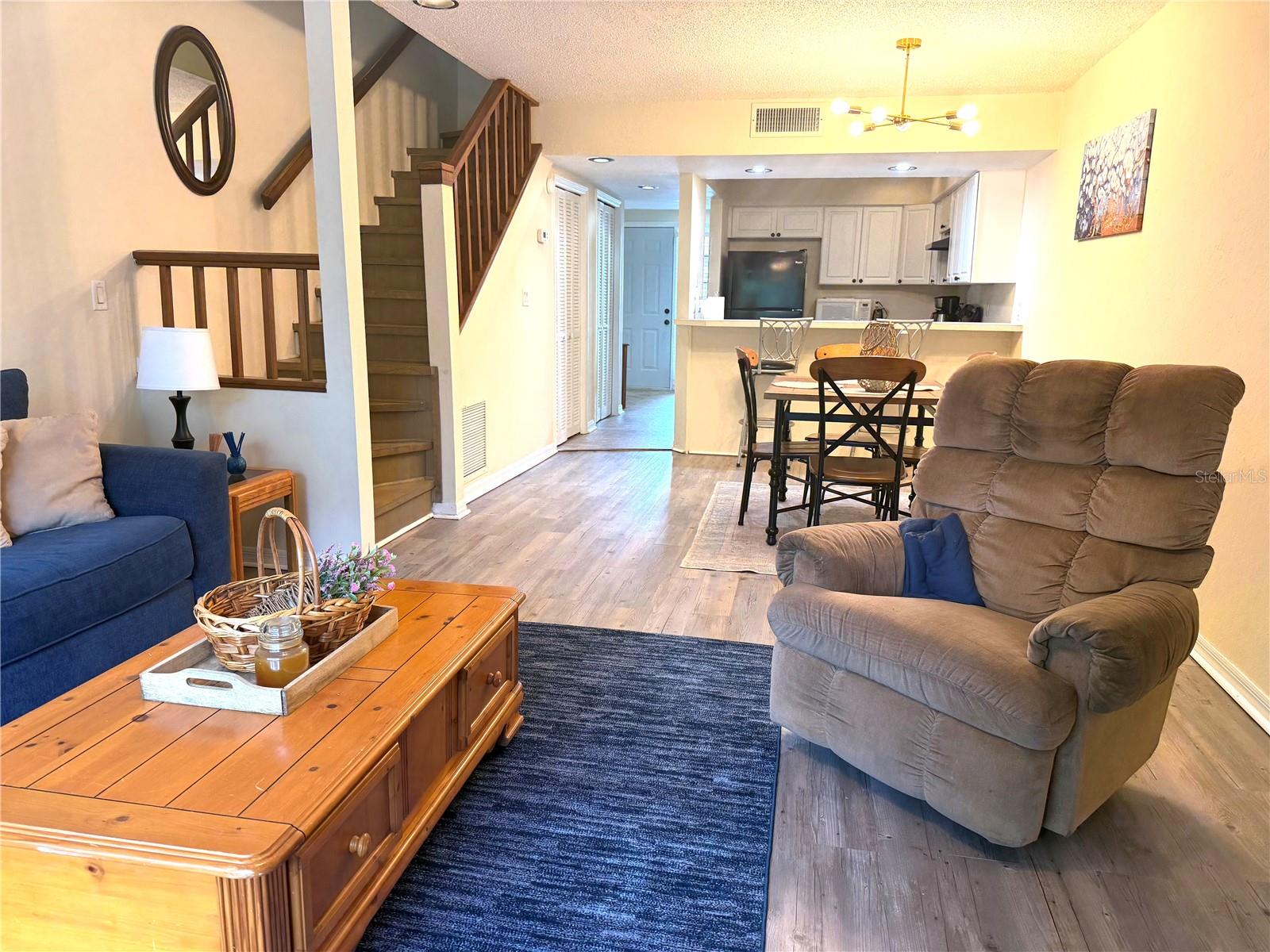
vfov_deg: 56.8
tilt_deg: -11.4
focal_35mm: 24
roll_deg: -0.5
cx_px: 635
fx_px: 881
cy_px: 476
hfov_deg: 71.6
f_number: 1.78
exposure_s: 1/60
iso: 125
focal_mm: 6.76
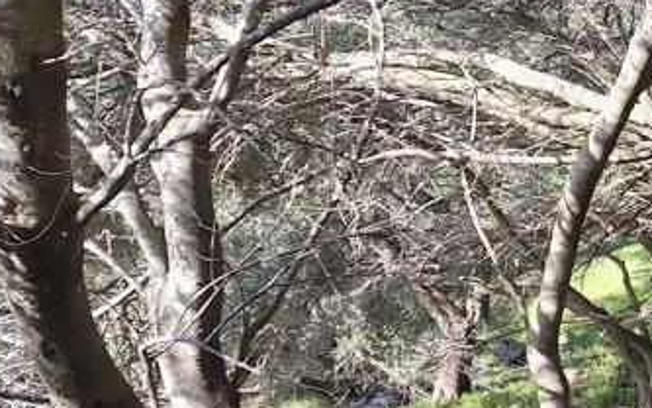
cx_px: 948
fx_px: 1332
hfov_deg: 22.9
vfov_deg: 17.3
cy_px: 104
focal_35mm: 75
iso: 40
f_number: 1.8
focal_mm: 5.54
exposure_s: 1/389
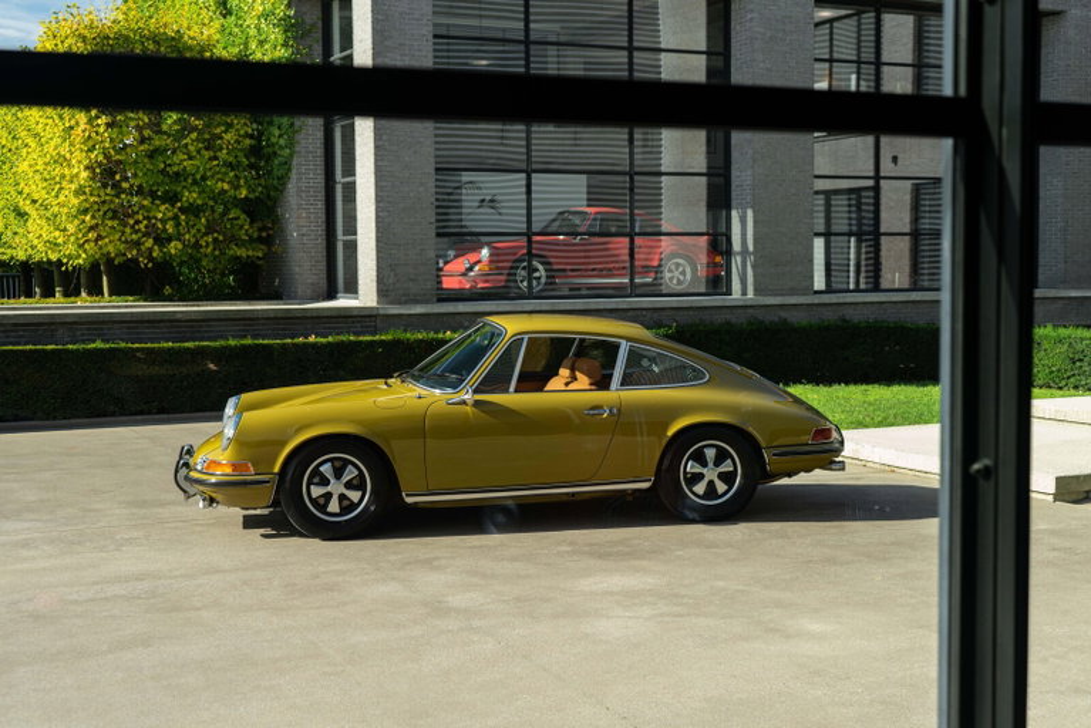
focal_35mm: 47
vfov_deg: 28.7
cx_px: 546
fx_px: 1425
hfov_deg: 41.9
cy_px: 364
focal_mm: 47
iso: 50
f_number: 4.5
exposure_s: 1/60
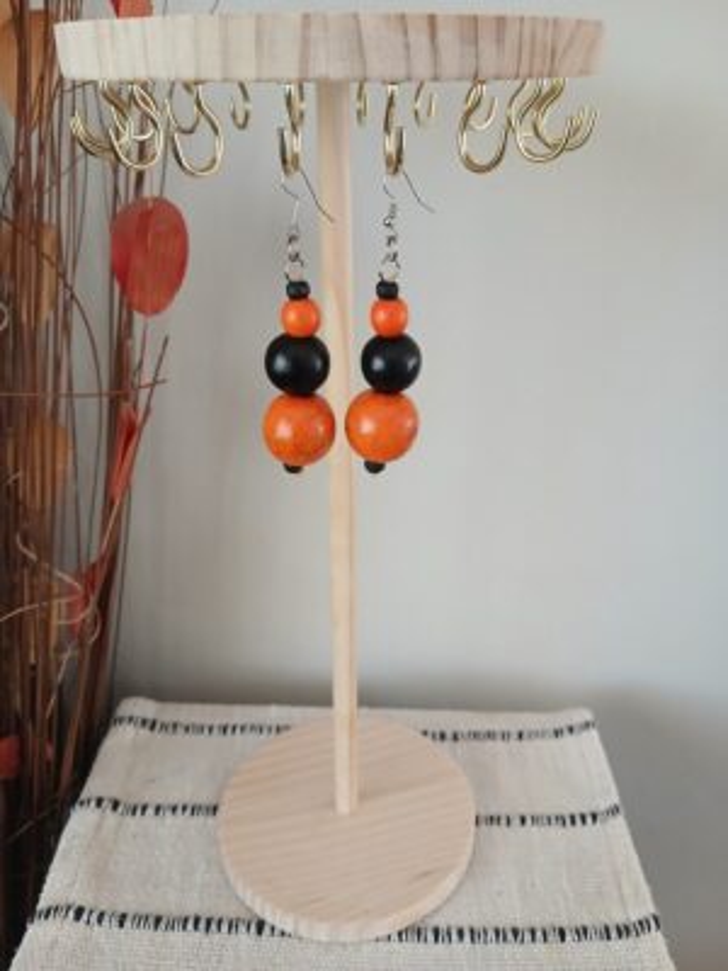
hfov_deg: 51.4
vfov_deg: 65.3
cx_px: 364
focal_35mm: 27
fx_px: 757
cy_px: 486
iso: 250
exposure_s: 1/25
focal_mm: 3.98
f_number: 1.8
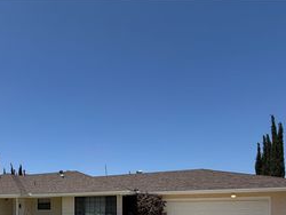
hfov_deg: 58.8
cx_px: 59
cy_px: 210
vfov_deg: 43.5
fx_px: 232
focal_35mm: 28
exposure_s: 1/1339
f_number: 2.2
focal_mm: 2.22
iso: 20
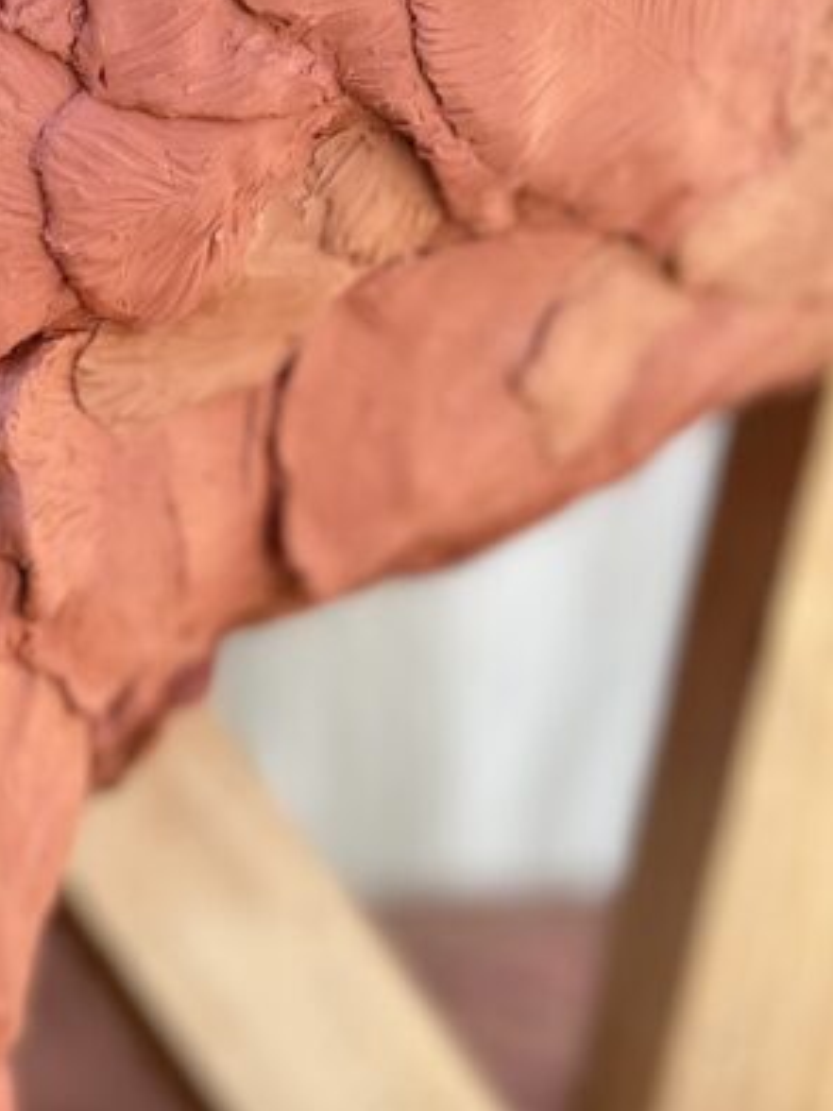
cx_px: -26
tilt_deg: -13.0
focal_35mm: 68
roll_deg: +4.6
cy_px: 527
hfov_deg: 20.8
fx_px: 2182
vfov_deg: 28.6
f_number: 1.5
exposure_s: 1/670
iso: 50
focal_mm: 5.7
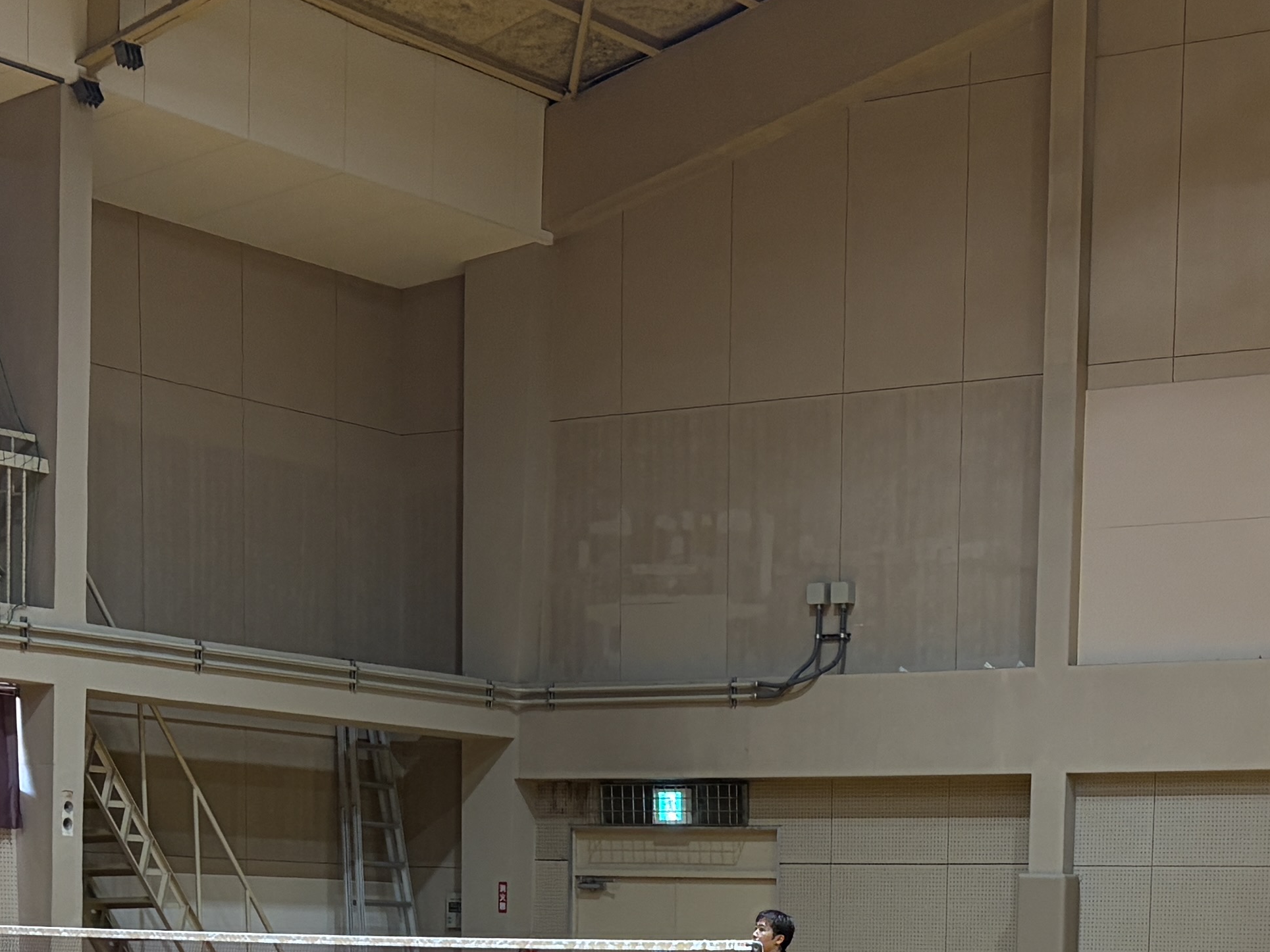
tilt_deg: -4.1
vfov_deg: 17.8
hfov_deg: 25.1
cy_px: 1280
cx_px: 889
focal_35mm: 77
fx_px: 2825
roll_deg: -1.5
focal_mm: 5.96
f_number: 1.6
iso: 160
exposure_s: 1/60
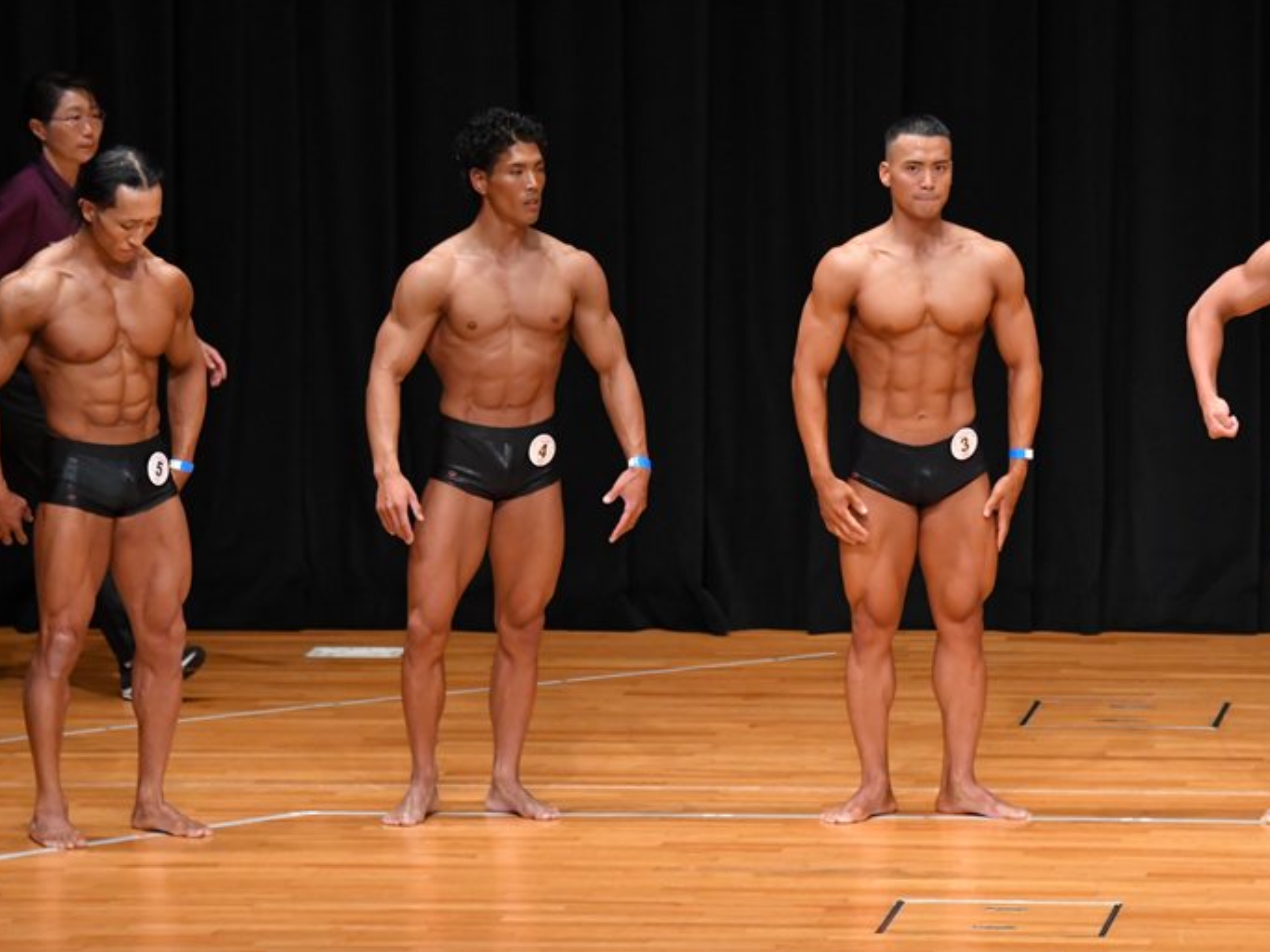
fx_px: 10198
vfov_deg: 5.3
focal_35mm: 278
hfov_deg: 7.1
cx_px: 708
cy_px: 476
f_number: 5.6
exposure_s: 1/400
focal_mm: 170
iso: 4000
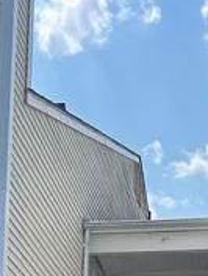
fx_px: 784
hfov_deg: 14.9
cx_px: 191
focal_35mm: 98
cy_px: 400
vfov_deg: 18.1
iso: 50
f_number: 1.5
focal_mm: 5.7
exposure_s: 1/3704
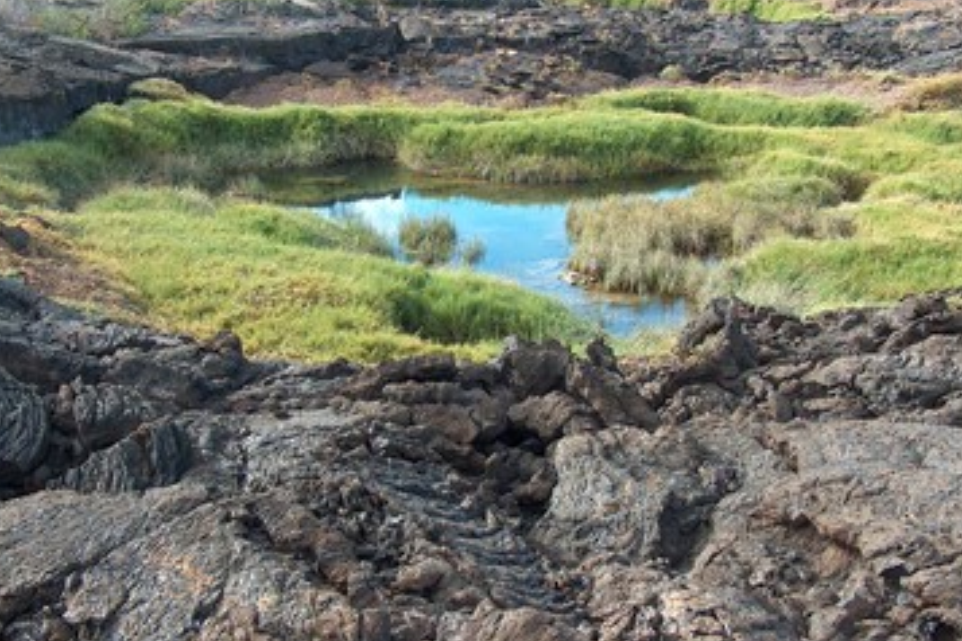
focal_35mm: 50
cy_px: 302
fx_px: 1336
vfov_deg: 27.0
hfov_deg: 39.6
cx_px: 482
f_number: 4
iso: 100
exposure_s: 1/139
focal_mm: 8.96
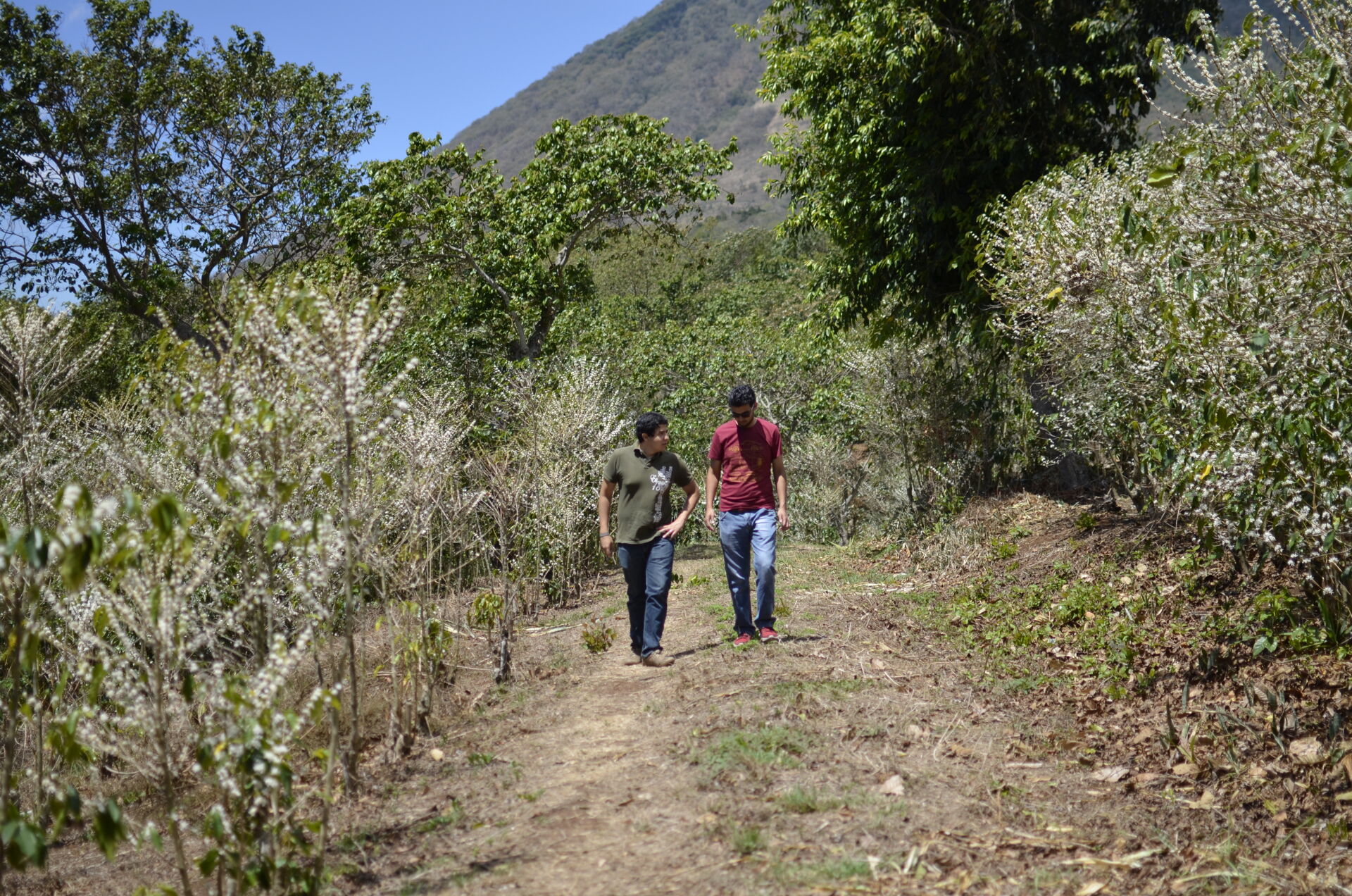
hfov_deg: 37.9
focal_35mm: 52
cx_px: 676
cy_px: 448
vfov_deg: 25.6
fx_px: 1968
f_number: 1.8
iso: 100
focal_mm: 35
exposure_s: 1/4000
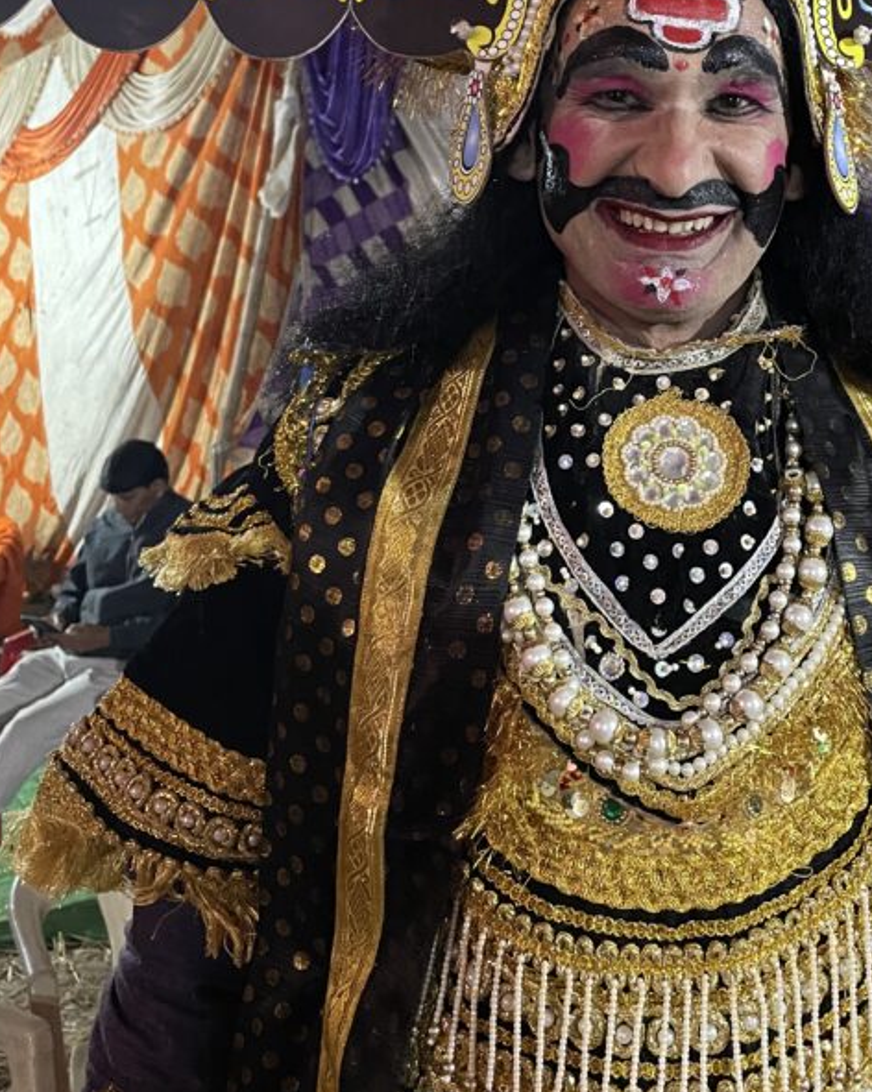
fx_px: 1421
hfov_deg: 33.7
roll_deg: -0.7
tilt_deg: -0.2
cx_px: 612
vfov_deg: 41.3
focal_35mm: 44
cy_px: 338
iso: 500
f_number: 1.6
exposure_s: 1/25
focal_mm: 4.2
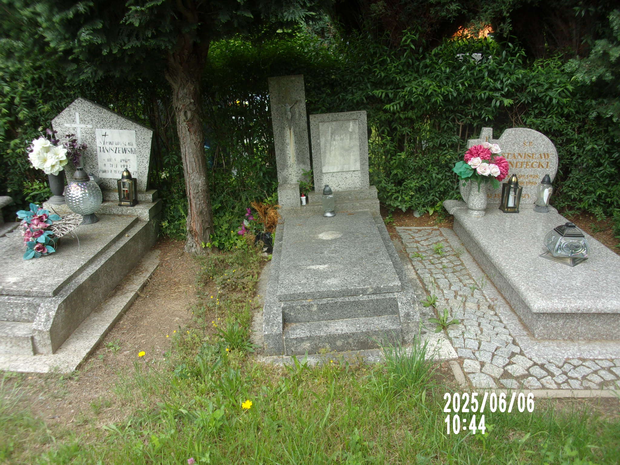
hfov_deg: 63.4
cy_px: 232
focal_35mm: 28
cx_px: 310
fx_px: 502
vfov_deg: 49.7
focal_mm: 5.1
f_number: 3.9
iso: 80
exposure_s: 1/160
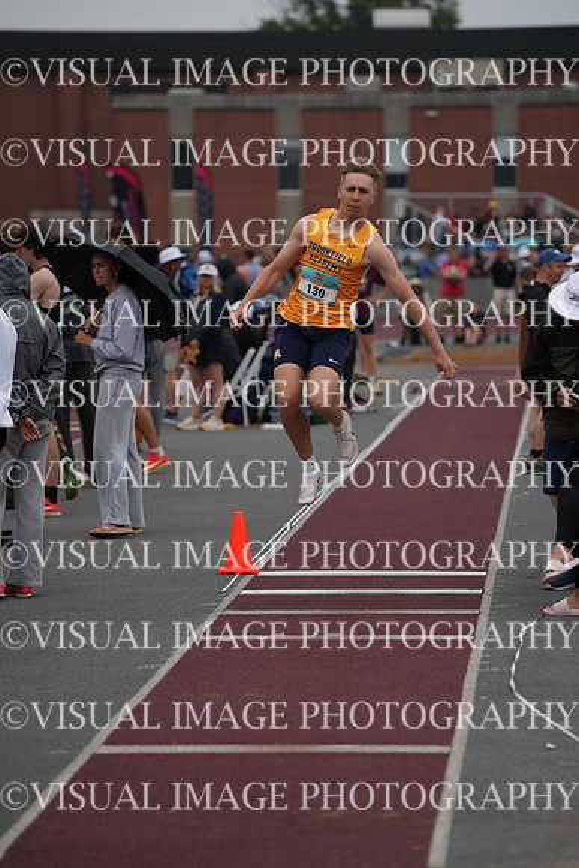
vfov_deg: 11.4
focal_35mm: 181
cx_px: 290
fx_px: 4364
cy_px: 434
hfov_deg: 7.6
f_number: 4
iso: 800
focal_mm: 181
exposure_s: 1/2500
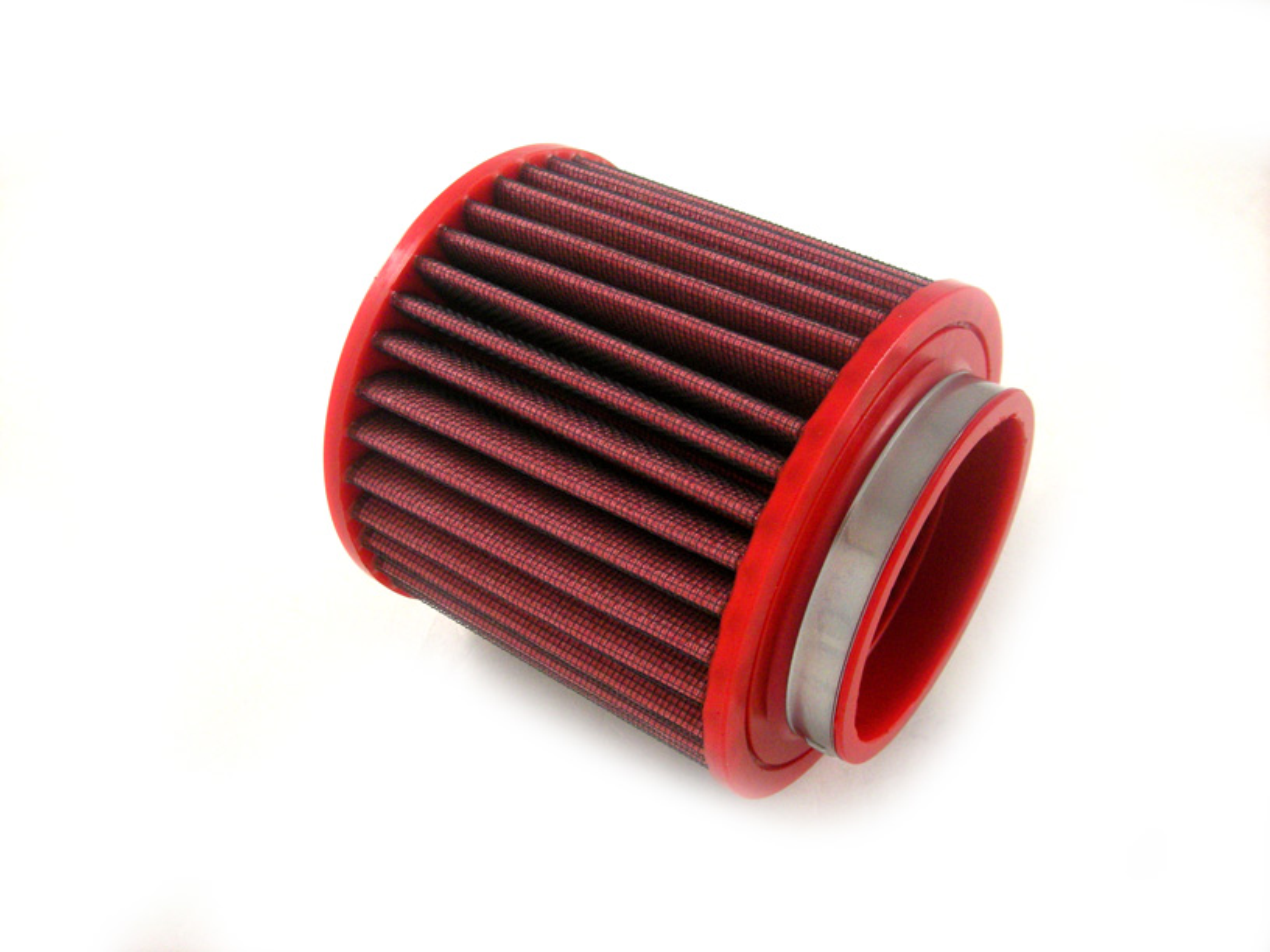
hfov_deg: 52.6
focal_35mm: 35
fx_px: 1284
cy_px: 476
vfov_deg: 40.7
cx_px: 635
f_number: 2.8
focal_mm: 5.7
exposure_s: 1/62.6
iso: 229
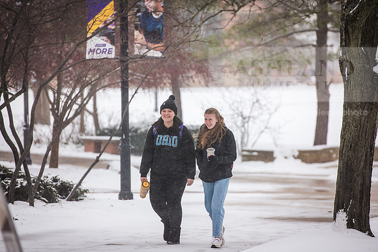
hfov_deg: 10.3
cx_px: 189
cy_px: 126
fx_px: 2100
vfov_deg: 6.9
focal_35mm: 200
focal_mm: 200
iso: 500
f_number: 4
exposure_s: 1/250
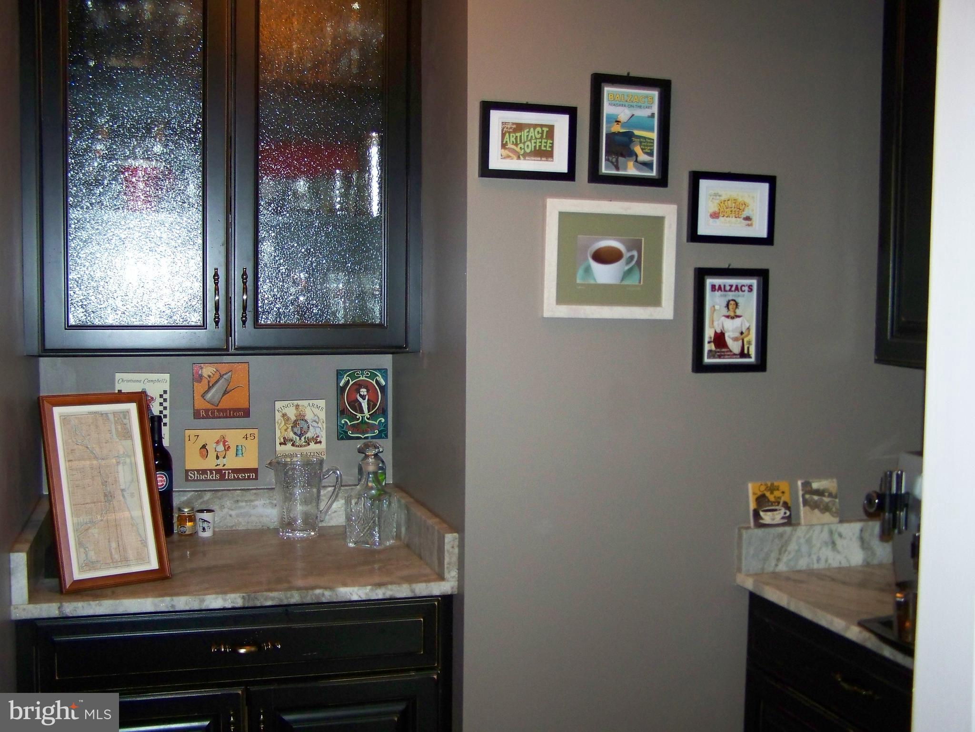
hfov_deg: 49.0
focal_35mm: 38
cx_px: 488
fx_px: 1070
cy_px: 366
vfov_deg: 37.7
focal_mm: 6.3
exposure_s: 1/30
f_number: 2.8
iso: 200
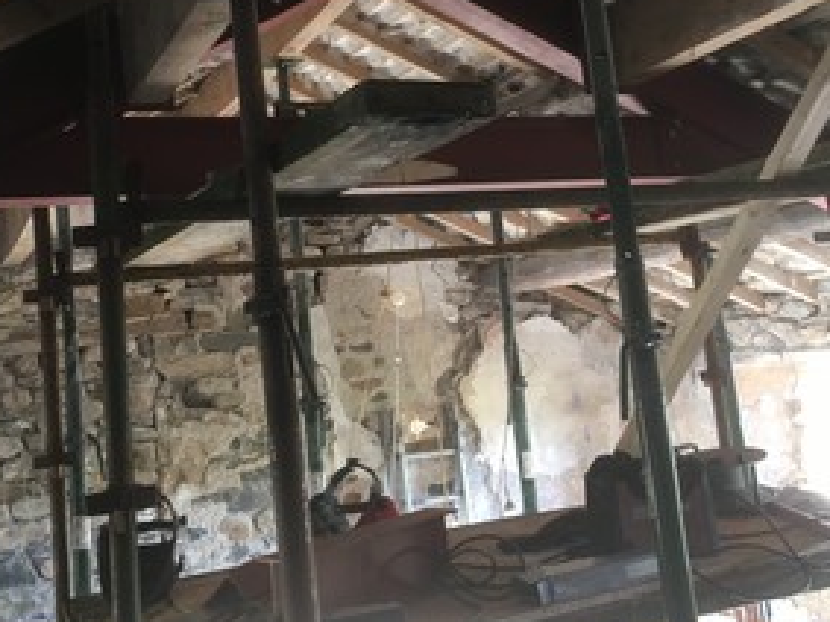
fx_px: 983
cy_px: 208
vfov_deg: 34.8
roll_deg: +5.2
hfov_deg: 45.7
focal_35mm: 41
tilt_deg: +9.0
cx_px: 361
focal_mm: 4.15
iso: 125
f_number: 2.2
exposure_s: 1/33
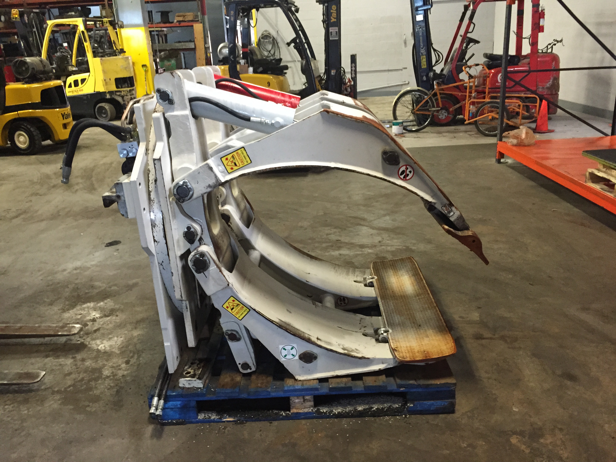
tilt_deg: -19.1
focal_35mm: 29
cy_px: 231
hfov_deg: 61.7
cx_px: 308
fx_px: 516
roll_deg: +3.5
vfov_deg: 48.2
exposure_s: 1/30
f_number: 2.2
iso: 250
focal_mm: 4.15
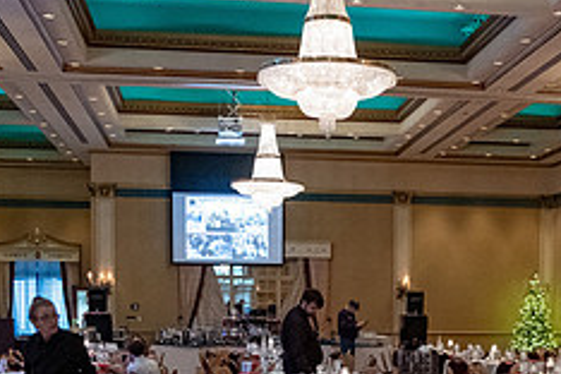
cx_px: 396
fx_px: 1044
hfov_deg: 29.8
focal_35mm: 67
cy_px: 435
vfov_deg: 19.3
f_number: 2.8
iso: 2500
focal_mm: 18
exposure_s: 1/80
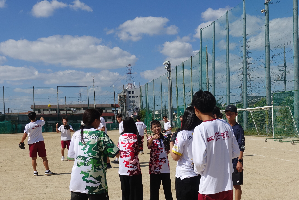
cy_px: 132
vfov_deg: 28.5
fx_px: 390
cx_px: 172
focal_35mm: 47
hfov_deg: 41.8
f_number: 5.6
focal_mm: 11.81
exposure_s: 1/160
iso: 125
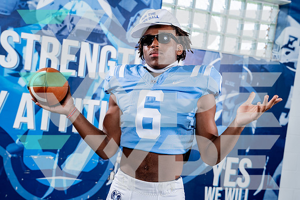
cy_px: 100
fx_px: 402
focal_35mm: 48
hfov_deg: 40.9
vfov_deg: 28.0
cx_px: 150
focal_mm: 46
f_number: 4
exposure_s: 1/250
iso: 100
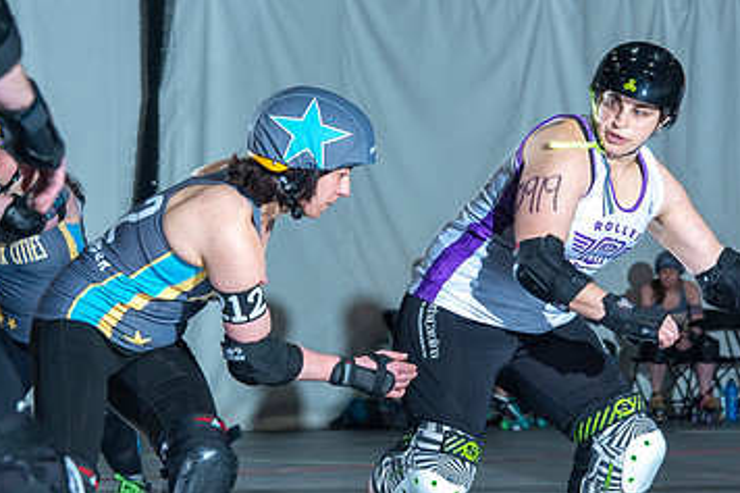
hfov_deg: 9.7
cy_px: 317
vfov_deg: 6.5
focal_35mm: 212
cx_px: 341
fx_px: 4356
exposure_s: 1/160
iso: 800
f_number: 8
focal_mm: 130
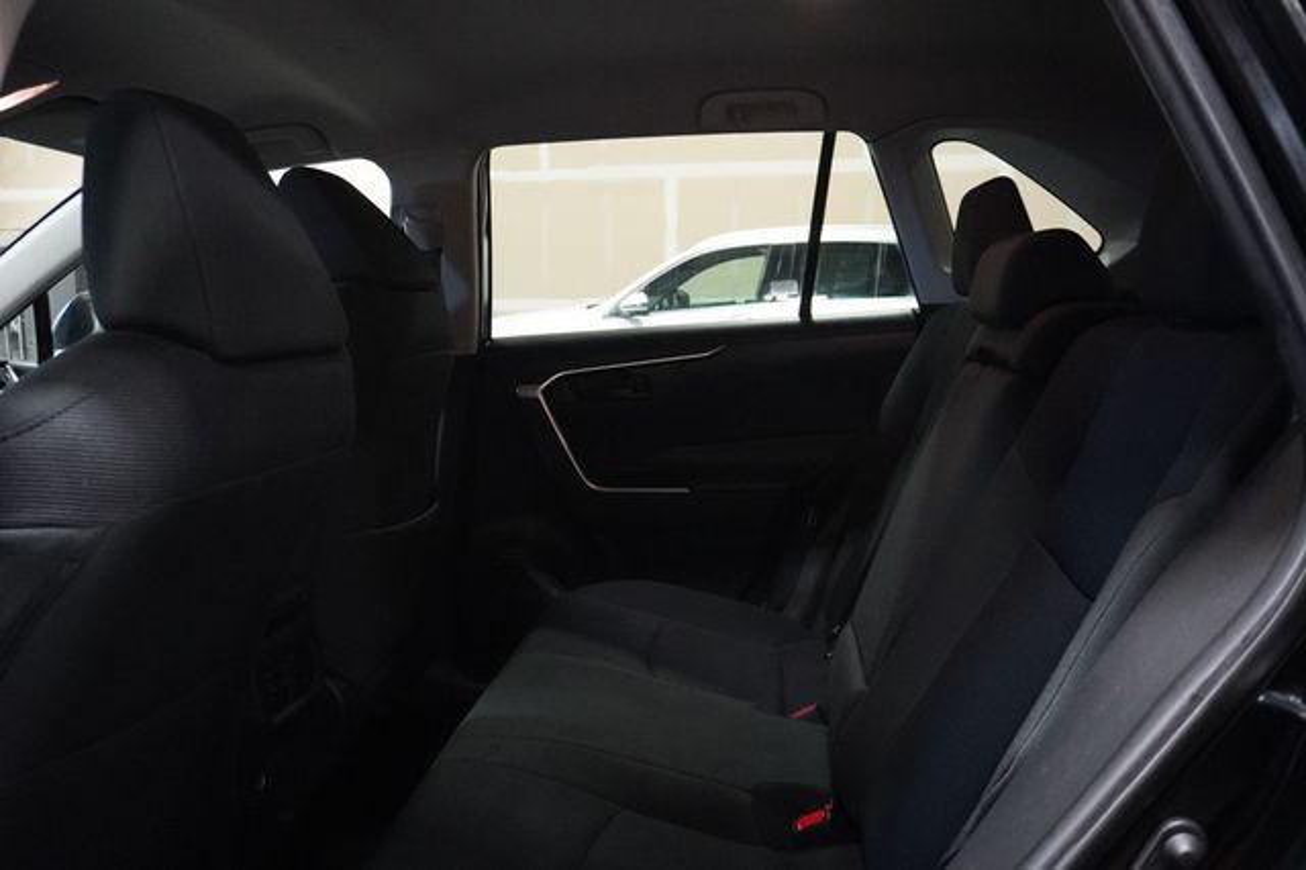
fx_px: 1088
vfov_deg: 43.6
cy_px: 435
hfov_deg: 62.0
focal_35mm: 30
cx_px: 653
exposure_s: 1/60
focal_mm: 20
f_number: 4
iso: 6400
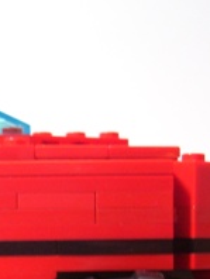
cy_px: 280
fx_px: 912
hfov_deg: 12.5
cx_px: -98
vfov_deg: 17.0
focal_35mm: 113
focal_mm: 7
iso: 160
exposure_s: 1/8
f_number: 3
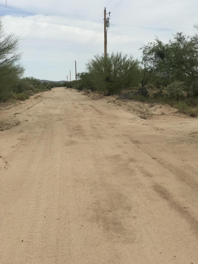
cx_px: 99
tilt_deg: -8.0
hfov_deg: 25.7
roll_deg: -2.4
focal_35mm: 57
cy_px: 132
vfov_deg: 33.8
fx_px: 435
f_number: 2.8
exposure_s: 1/1709
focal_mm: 6.6
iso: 20
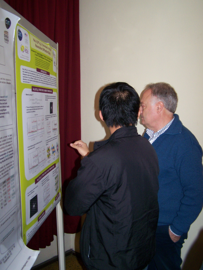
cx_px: 102
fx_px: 297
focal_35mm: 38
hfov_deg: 37.8
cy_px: 135
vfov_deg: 48.9
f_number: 2.8
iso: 160
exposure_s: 1/60
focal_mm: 6.3
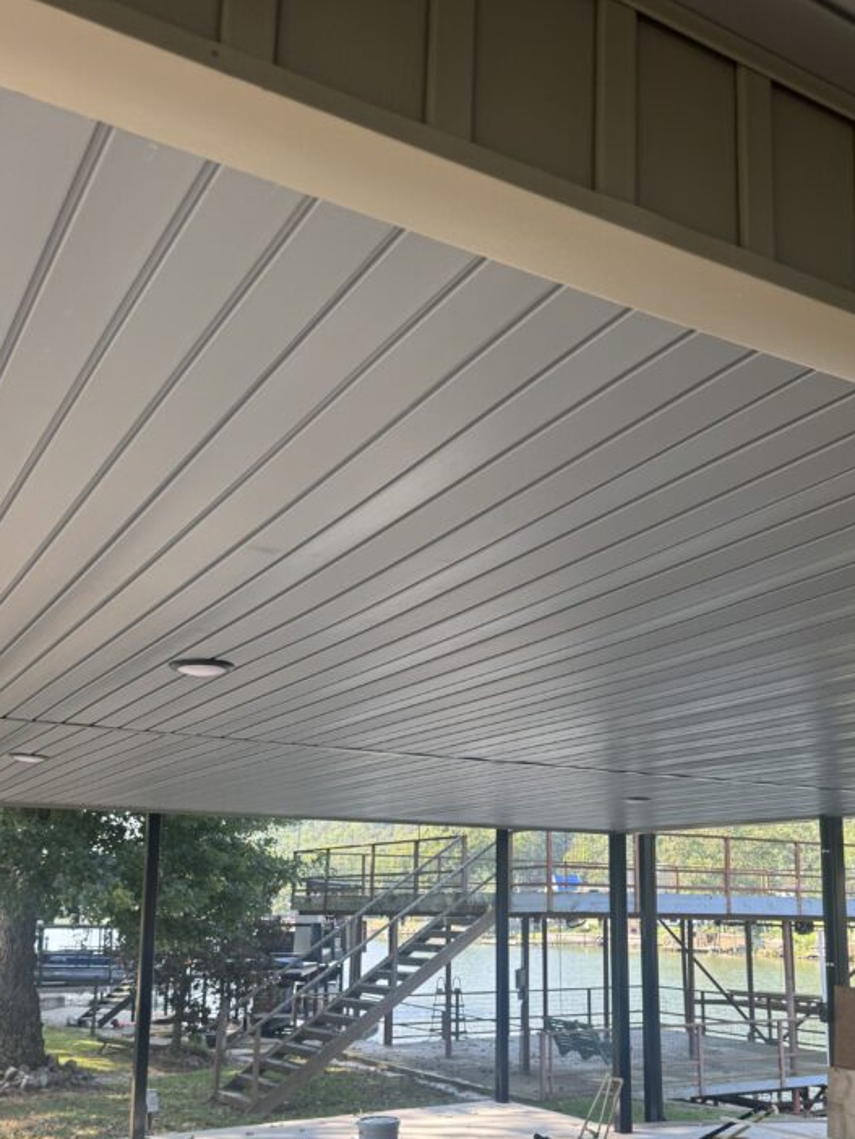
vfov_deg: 51.7
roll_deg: -0.7
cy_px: 751
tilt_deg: +8.7
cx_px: 479
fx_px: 1152
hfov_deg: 40.7
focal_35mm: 35
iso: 80
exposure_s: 1/362
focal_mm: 6.76
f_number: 1.78
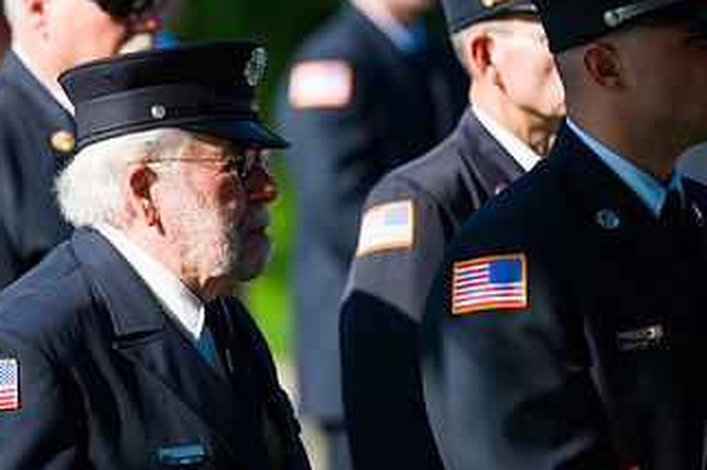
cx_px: 149
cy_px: 158
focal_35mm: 360
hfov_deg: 5.7
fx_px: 7063
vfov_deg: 3.8
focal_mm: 200
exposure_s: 1/2500
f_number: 3.2
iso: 200
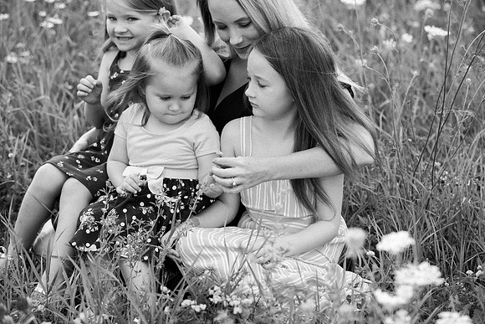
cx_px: 242
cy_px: 162
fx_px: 1509
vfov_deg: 12.2
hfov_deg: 18.3
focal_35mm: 112
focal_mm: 112
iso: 250
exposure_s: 1/800
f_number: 4.5
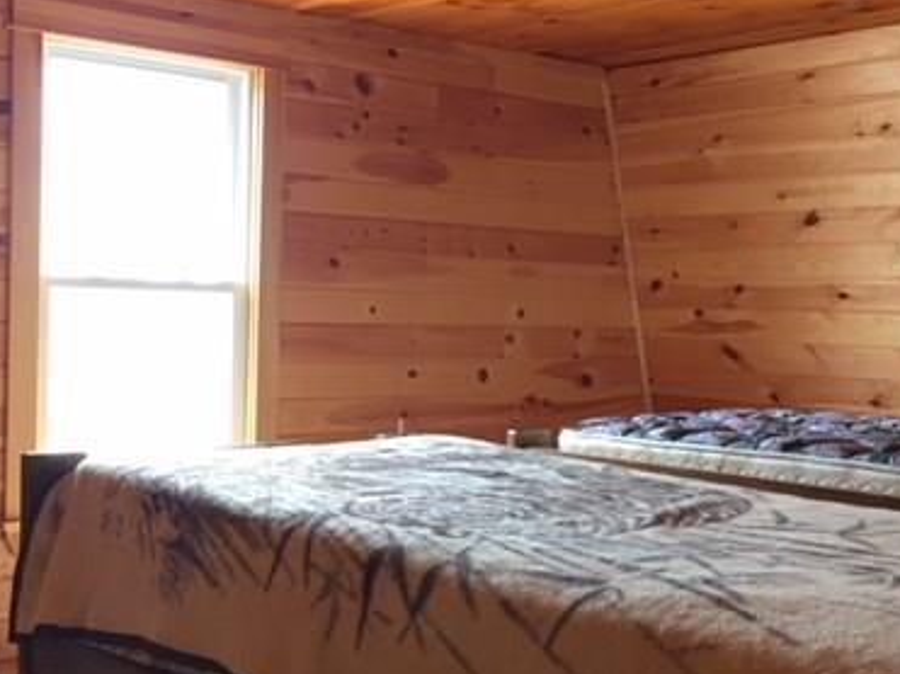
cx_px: 311
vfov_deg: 29.1
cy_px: 378
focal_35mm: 50
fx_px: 1300
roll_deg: -0.9
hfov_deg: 37.8
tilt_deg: -2.4
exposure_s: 1/30
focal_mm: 4.15
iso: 125
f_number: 2.2
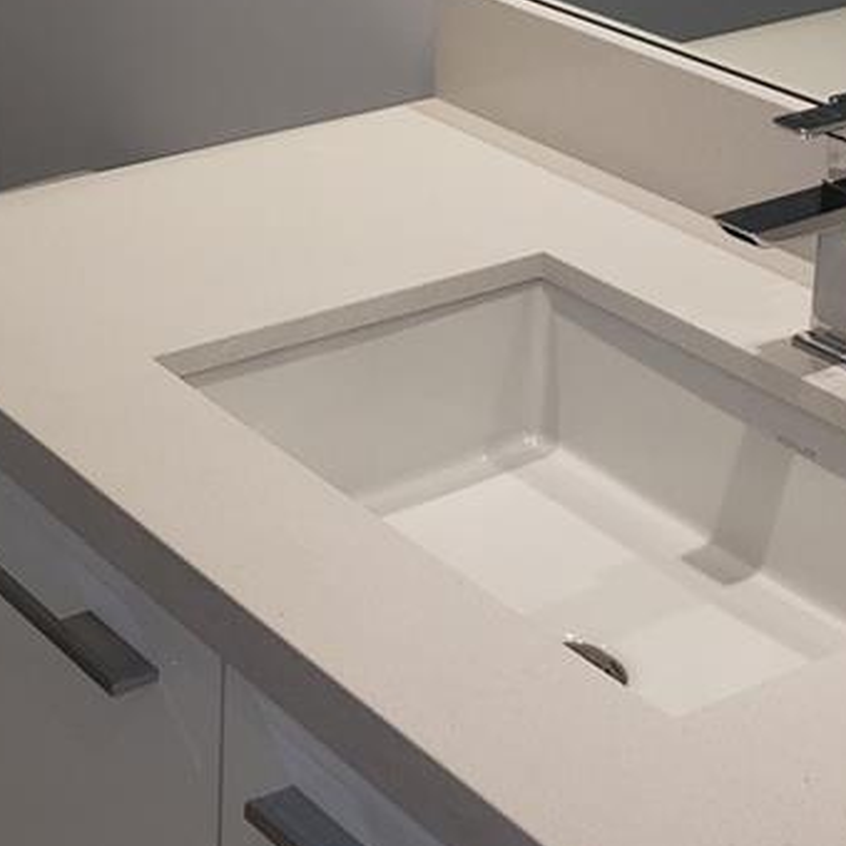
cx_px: -70
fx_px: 2240
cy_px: -132
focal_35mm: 81
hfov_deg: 20.5
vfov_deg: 20.2
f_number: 2.4
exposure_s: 1/60
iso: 50
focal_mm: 4.3
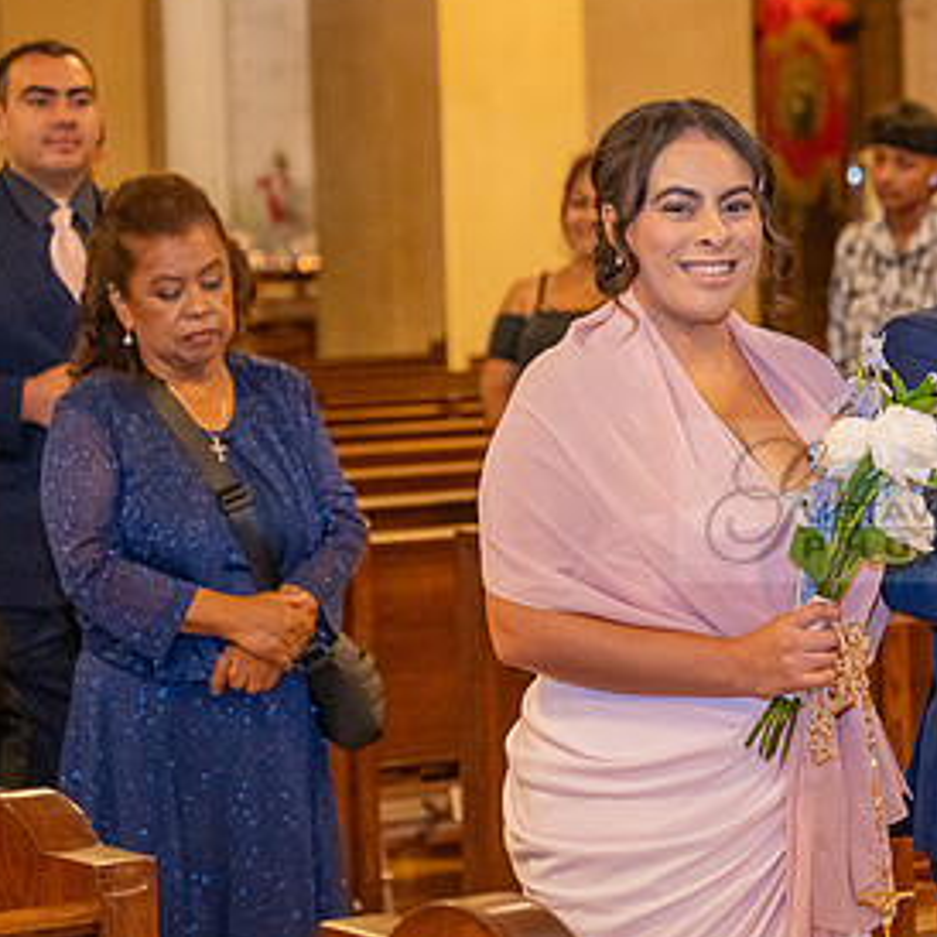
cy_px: 501
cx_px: 975
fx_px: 3859
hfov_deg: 13.6
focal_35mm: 126
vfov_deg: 13.8
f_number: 3.5
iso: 2000
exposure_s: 1/200
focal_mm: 70
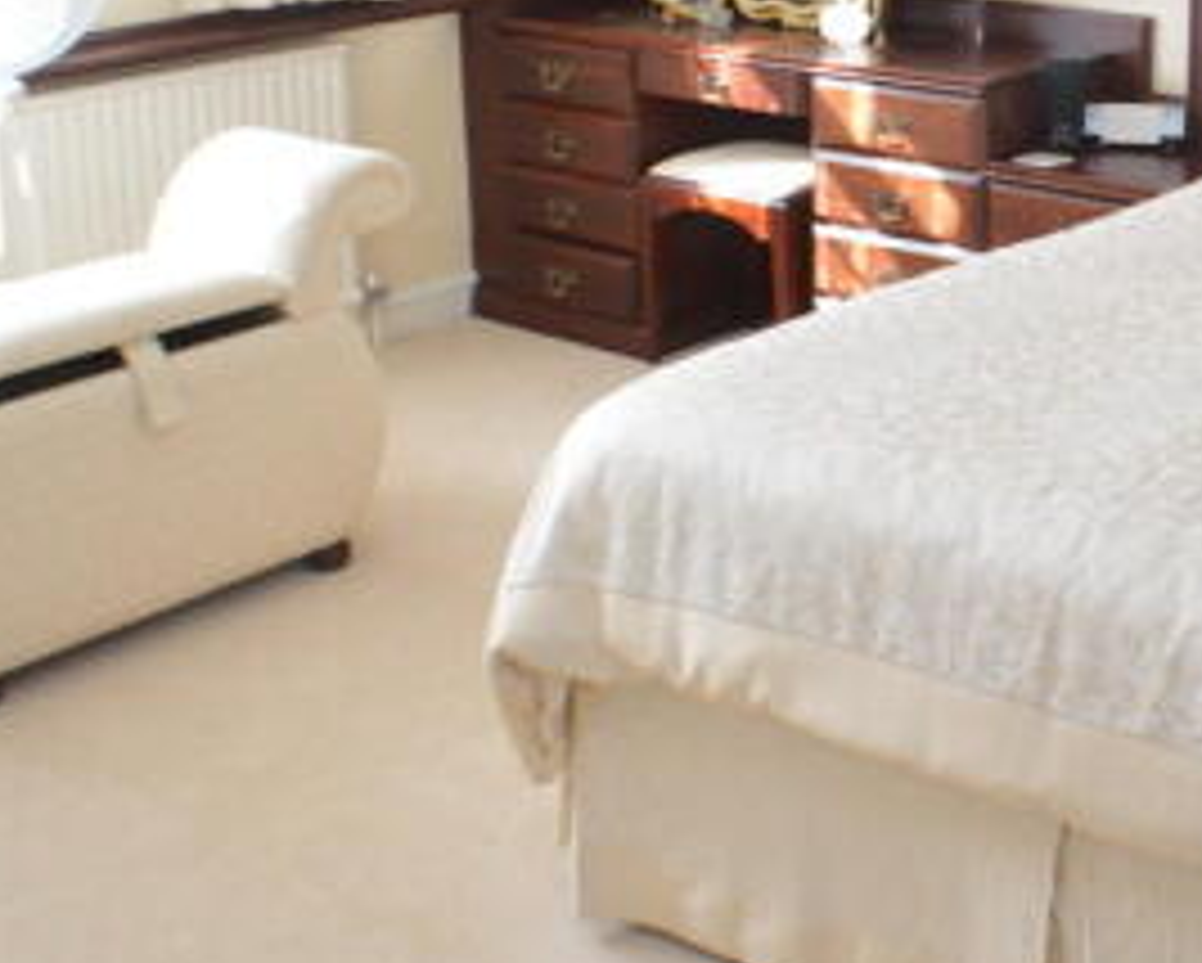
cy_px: 99
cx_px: 1238
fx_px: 2706
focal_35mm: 76
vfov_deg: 19.8
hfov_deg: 23.8
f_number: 8
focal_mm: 22
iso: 200
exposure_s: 1/10
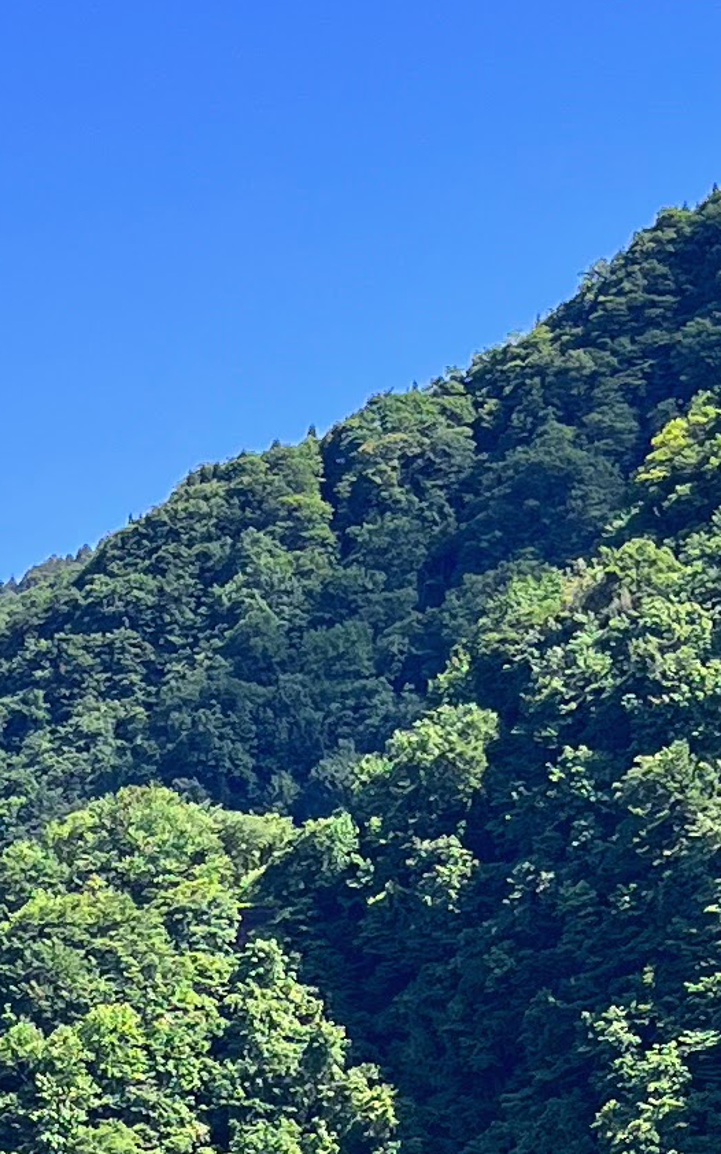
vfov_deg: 14.8
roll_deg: +2.5
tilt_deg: -6.2
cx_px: 594
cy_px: 1680
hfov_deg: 9.9
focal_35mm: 132
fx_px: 4151
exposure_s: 1/1477
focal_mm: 5.1
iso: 50
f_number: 1.6
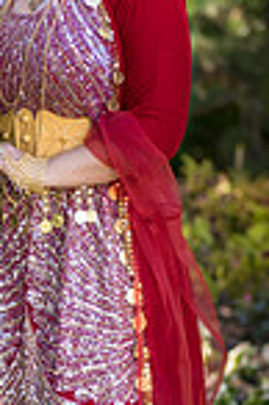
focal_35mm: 170
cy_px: 258
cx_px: 42
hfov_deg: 8.0
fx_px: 1910
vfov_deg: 12.1
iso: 100
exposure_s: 1/250
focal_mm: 55
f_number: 1.8
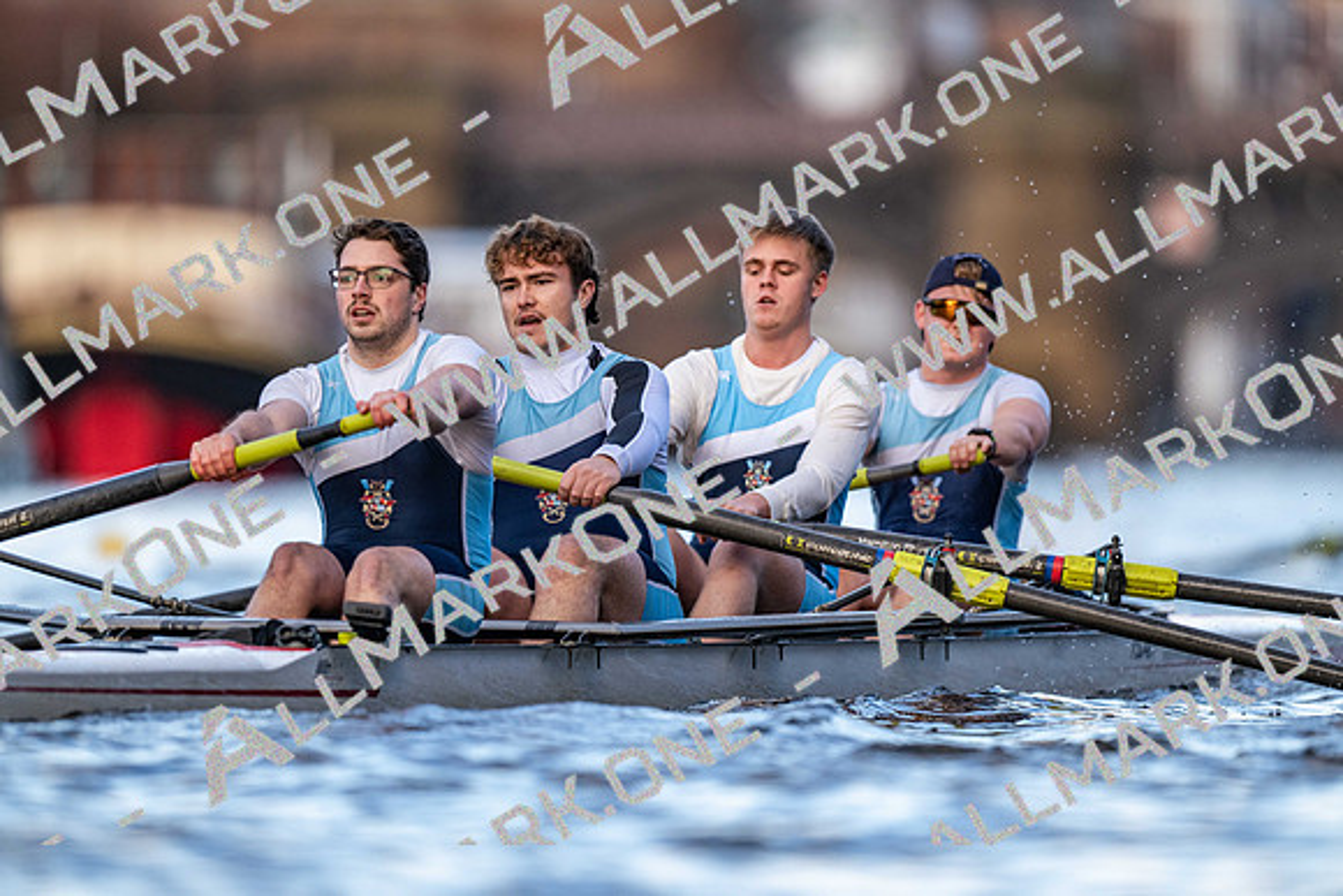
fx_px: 22388
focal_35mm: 600
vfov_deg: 2.3
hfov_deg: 3.4
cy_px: 448
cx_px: 672
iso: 1400
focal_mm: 600
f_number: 4
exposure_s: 1/2500
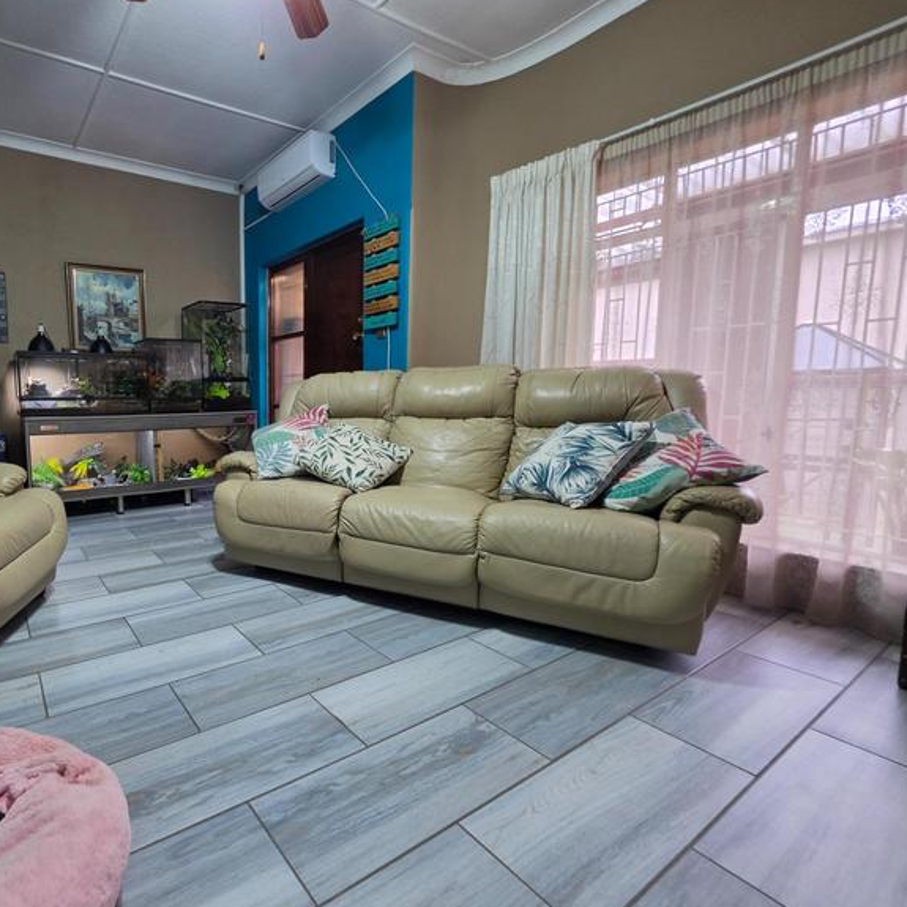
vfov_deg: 87.4
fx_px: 474
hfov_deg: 83.6
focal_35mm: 16
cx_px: 282
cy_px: 457
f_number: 1.9
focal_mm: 2.2
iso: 200
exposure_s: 1/50
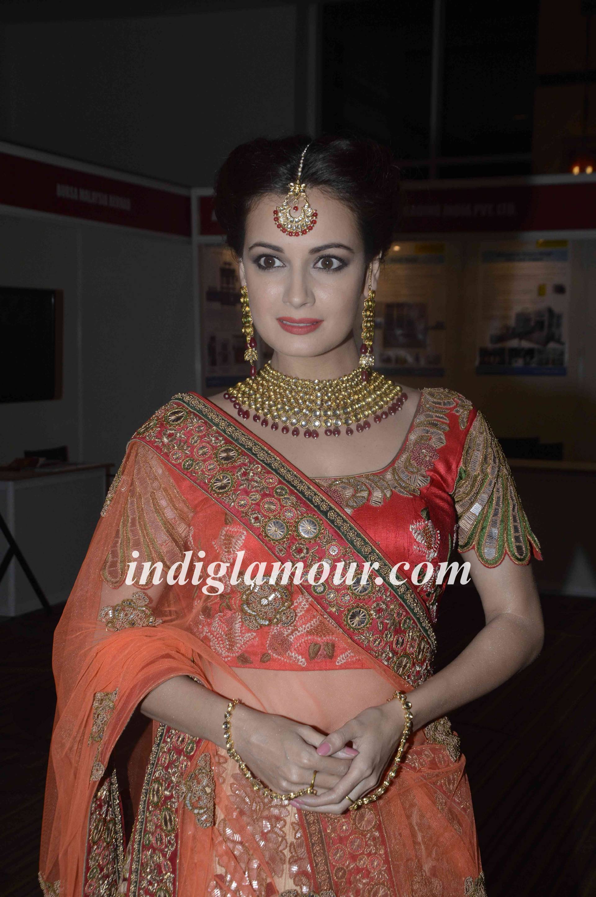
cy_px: 448
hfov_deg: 23.7
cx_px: 298
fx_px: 1418
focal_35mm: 57
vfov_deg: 35.1
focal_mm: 38
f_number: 9
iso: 400
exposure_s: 1/160
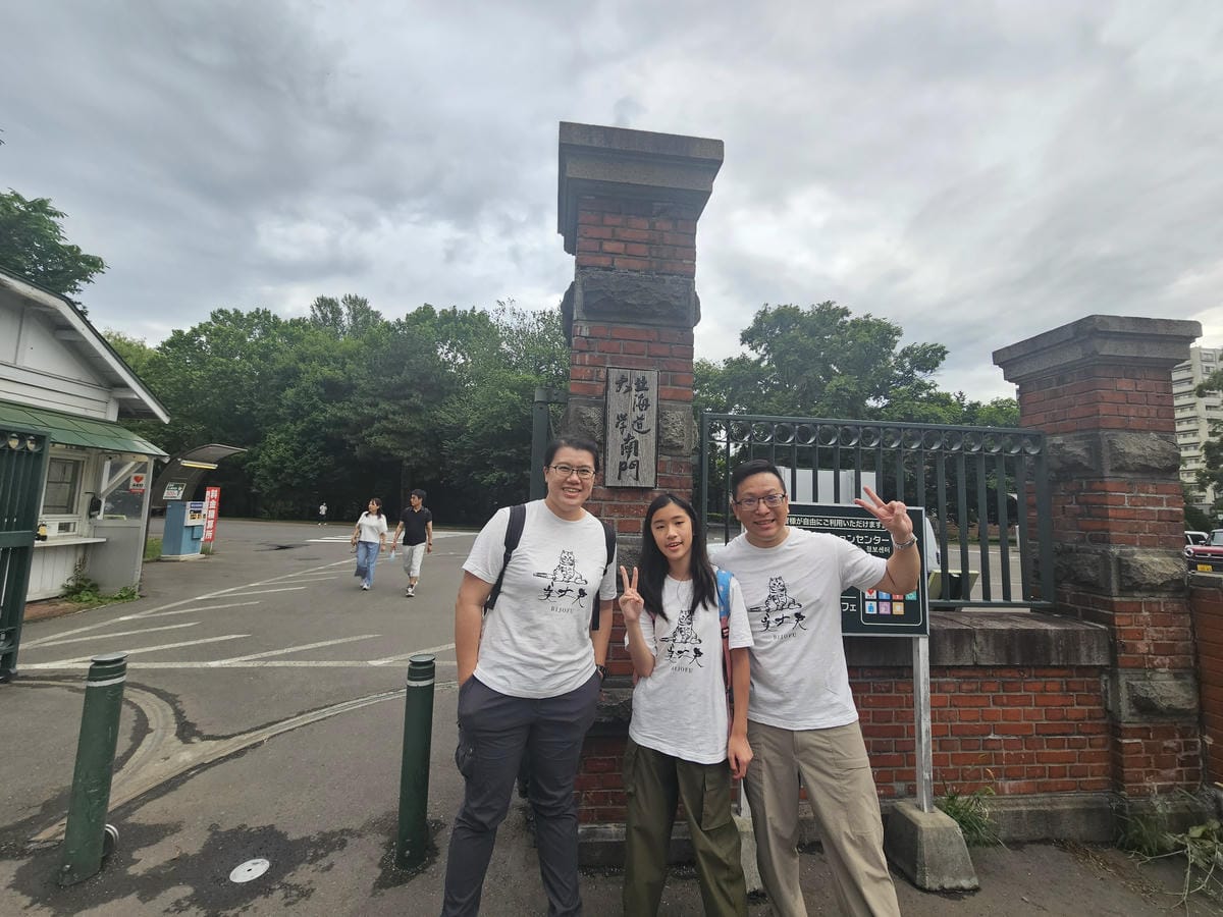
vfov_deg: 89.9
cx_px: 612
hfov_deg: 106.2
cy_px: 458
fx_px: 459
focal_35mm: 13
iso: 80
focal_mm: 2.2
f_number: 2.2
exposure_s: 1/226
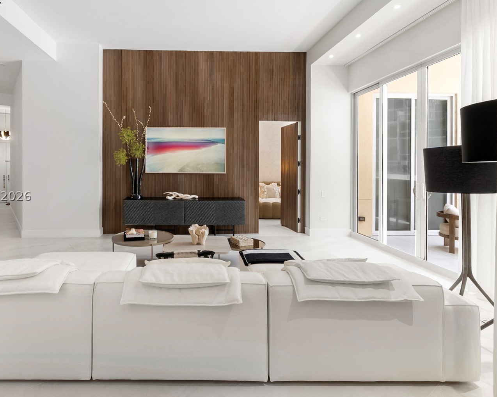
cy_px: 196
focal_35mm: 15
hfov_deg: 94.7
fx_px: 221
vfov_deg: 84.0
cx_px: 184
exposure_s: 1/50
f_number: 8
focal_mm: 12
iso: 400
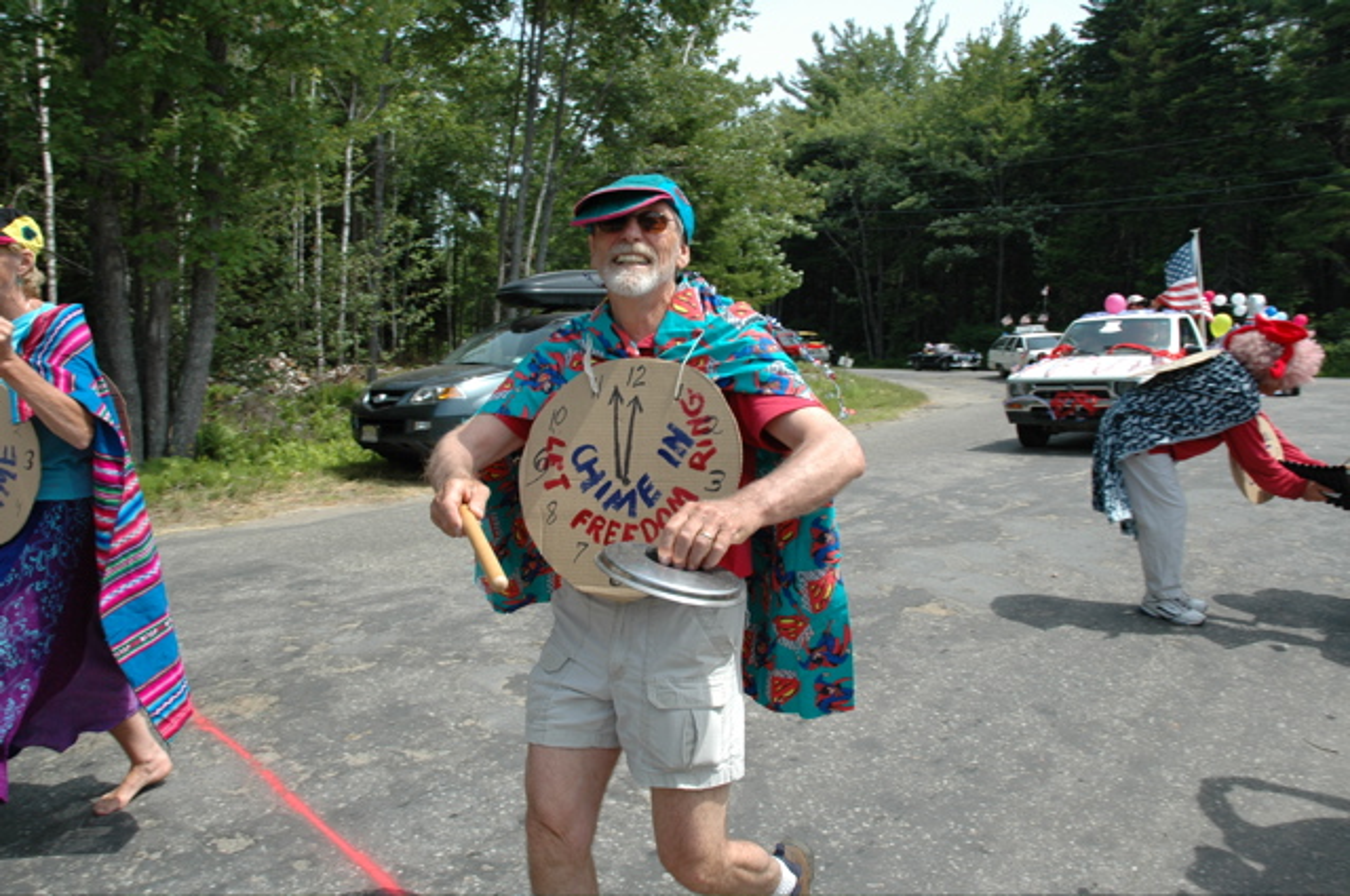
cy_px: 448
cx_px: 675
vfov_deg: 47.8
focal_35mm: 27
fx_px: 1011
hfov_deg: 67.4
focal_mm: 18
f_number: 8
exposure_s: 1/250
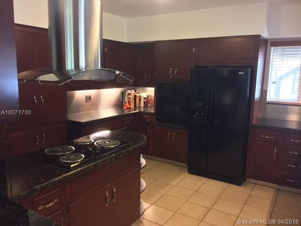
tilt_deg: -9.1
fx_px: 252
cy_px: 113
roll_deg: -1.9
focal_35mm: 29
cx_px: 150
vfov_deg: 48.2
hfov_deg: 61.7
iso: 250
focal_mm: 4.15
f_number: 2.2
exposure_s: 1/24
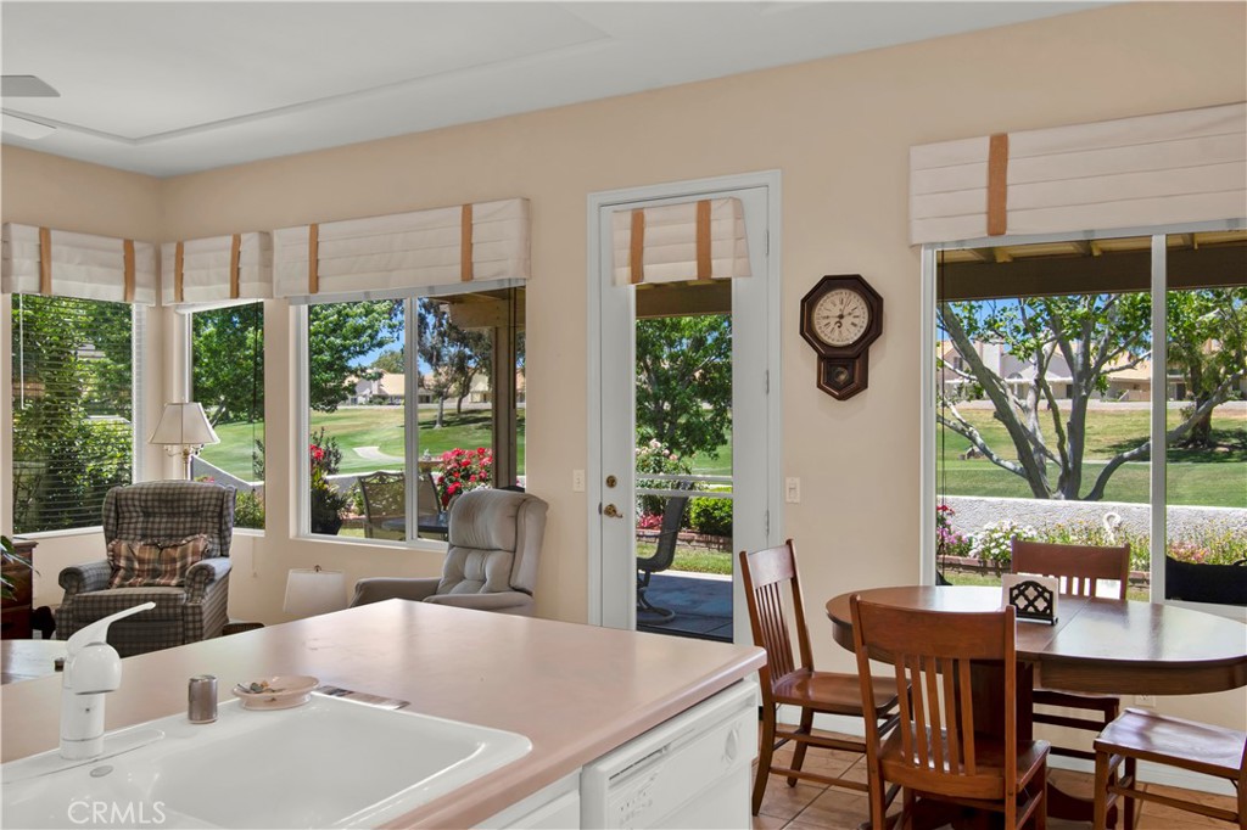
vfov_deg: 43.6
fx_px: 1039
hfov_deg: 61.9
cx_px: 624
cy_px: 415
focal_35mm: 30
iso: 250
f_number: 8
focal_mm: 20
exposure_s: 1/100
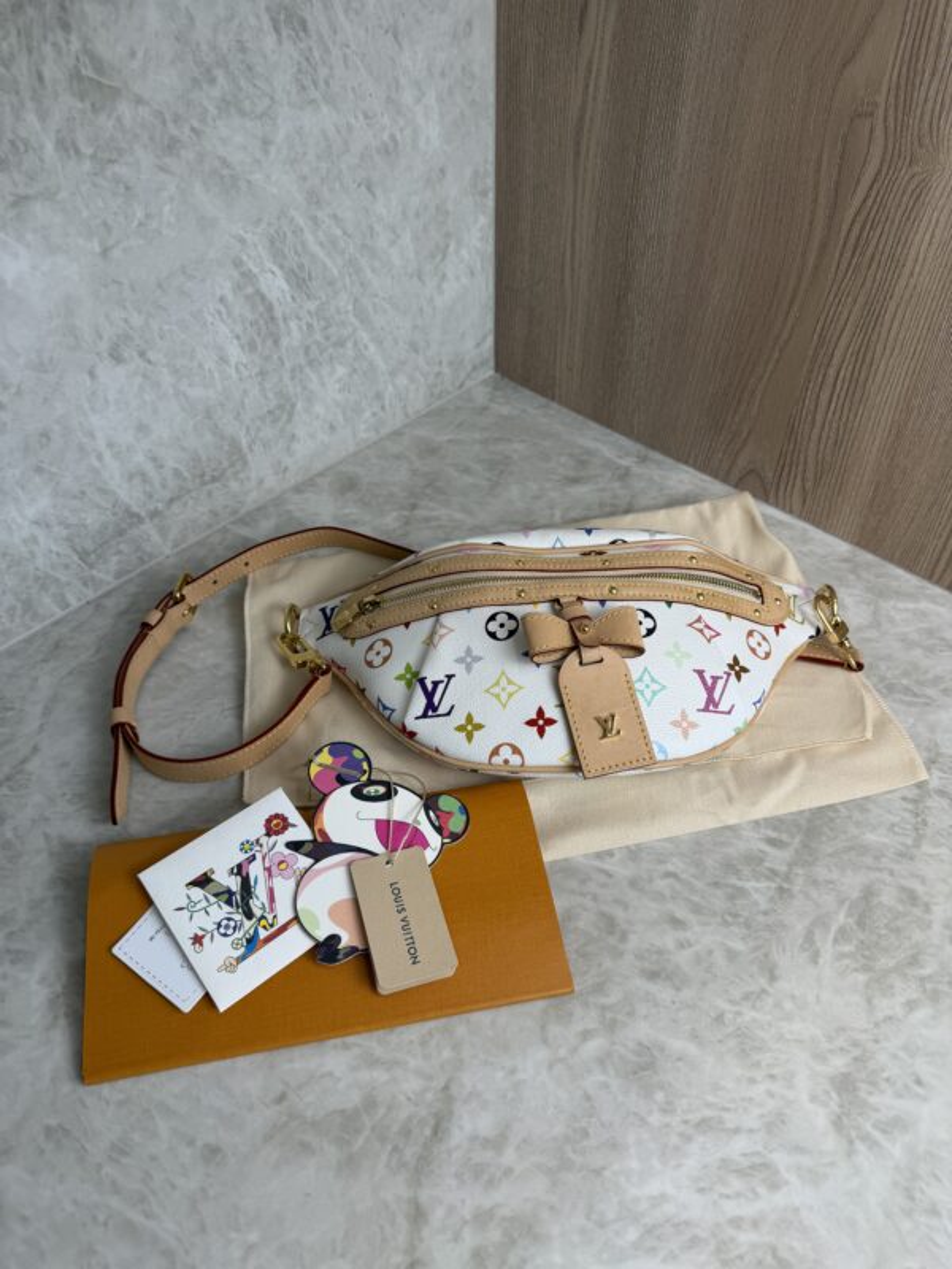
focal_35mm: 24
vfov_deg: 71.6
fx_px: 880
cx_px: 476
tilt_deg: -46.2
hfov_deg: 56.8
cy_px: 634
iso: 64
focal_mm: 6.76
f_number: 1.78
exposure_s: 1/206
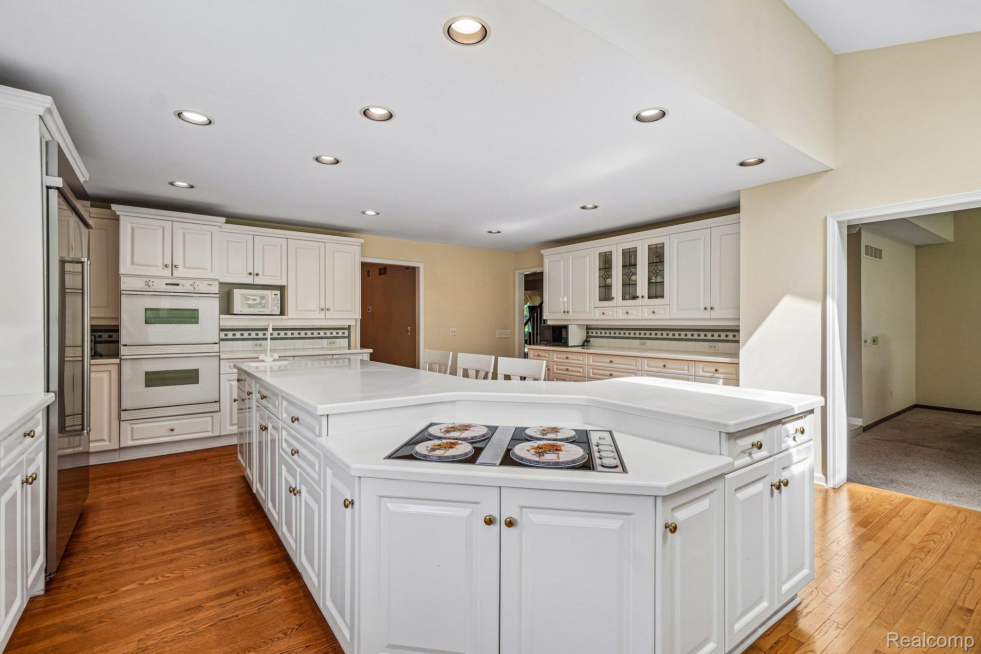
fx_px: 450
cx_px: 490
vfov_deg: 72.0
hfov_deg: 95.0
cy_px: 327
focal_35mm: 16
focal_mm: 11
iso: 125
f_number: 8
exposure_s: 1/30
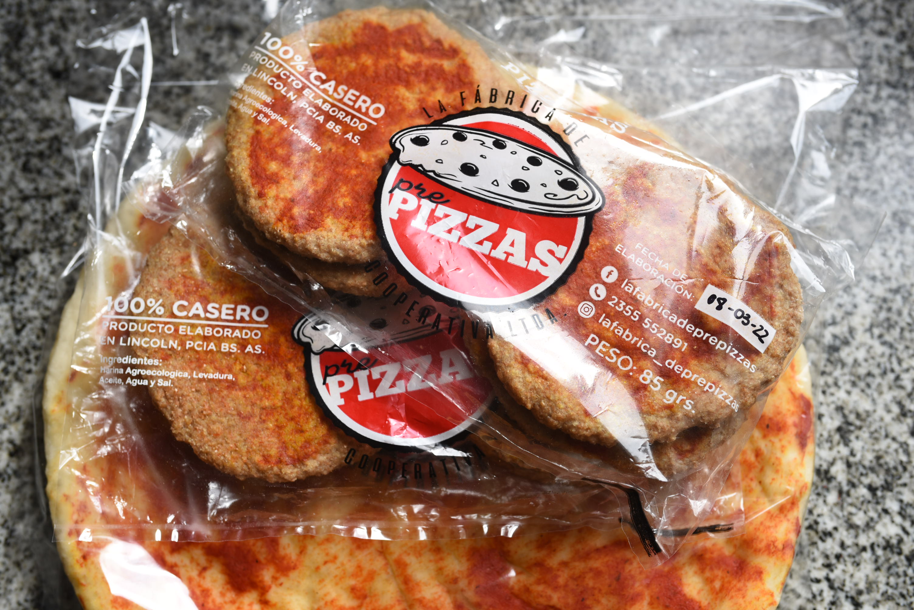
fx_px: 889
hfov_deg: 54.4
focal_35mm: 35
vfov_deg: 37.9
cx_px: 457
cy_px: 305
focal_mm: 35
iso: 200
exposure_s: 1/250
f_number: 5
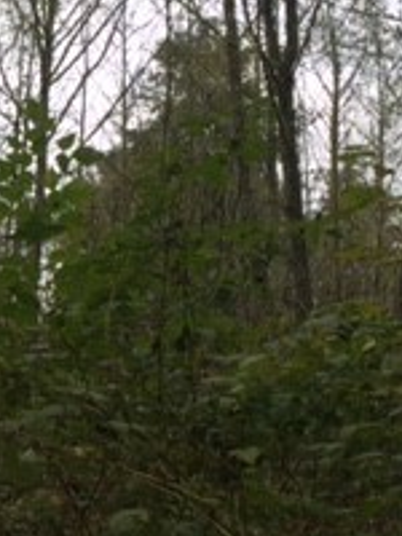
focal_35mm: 93
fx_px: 1440
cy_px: 284
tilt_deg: +11.7
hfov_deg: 15.4
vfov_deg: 21.1
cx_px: -64
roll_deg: -1.7
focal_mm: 4.15
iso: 32
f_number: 2.2
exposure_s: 1/165
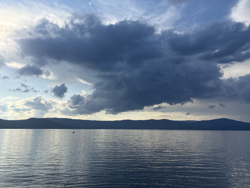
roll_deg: -1.2
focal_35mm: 32
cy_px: 82
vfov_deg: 44.1
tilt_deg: +11.2
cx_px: 136
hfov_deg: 56.7
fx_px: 231
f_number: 1.6
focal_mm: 5.96
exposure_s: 1/1876
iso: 50
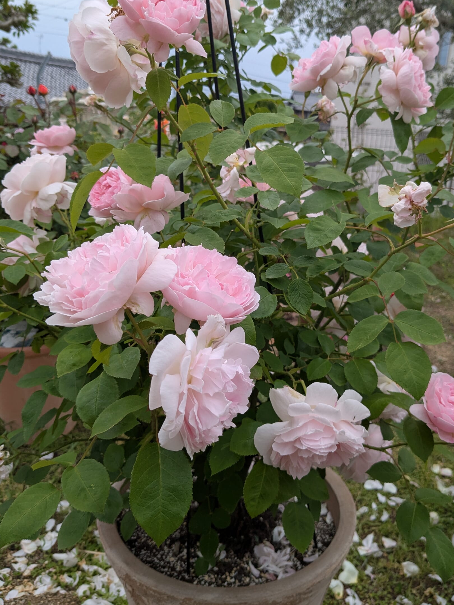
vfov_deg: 56.8
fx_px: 560
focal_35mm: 32
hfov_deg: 44.0
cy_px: 279
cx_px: 265
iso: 46
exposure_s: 1/2128
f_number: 1.73
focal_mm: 4.38
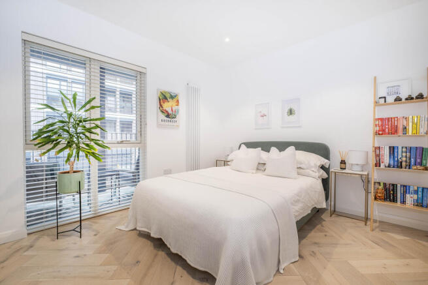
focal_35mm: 15
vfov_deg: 77.4
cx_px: 214
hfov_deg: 100.4
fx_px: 178
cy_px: 142
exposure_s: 1/20
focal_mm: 10
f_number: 6.4
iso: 400
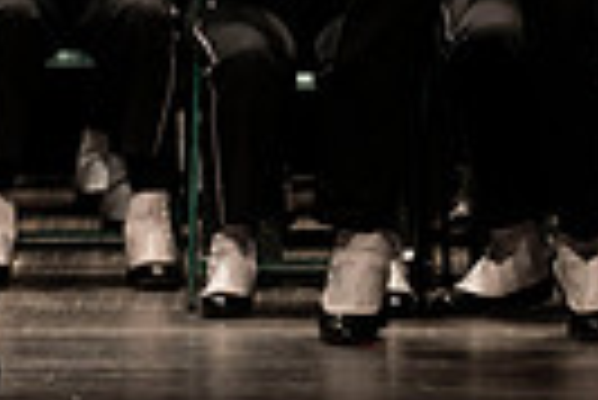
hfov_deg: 2.4
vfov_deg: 1.6
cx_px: 558
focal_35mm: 870
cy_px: -364
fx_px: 14467
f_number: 2.8
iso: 1250
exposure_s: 1/500
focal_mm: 200
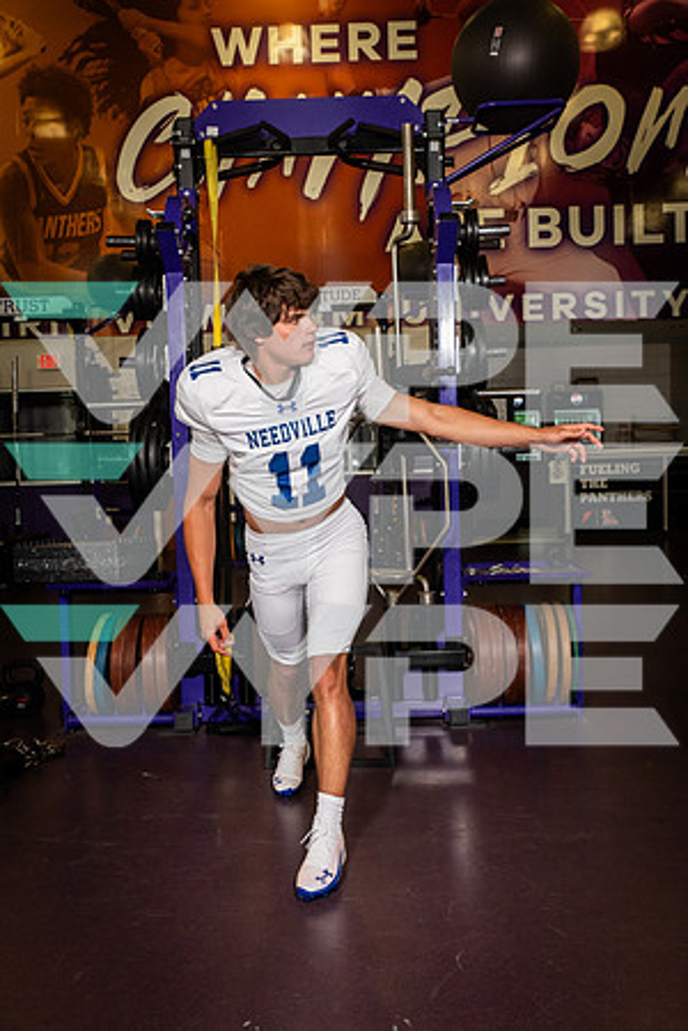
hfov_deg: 36.9
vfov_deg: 53.1
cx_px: 344
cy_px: 516
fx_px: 1032
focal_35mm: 36
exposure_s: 1/320
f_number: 7.1
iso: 800
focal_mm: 36
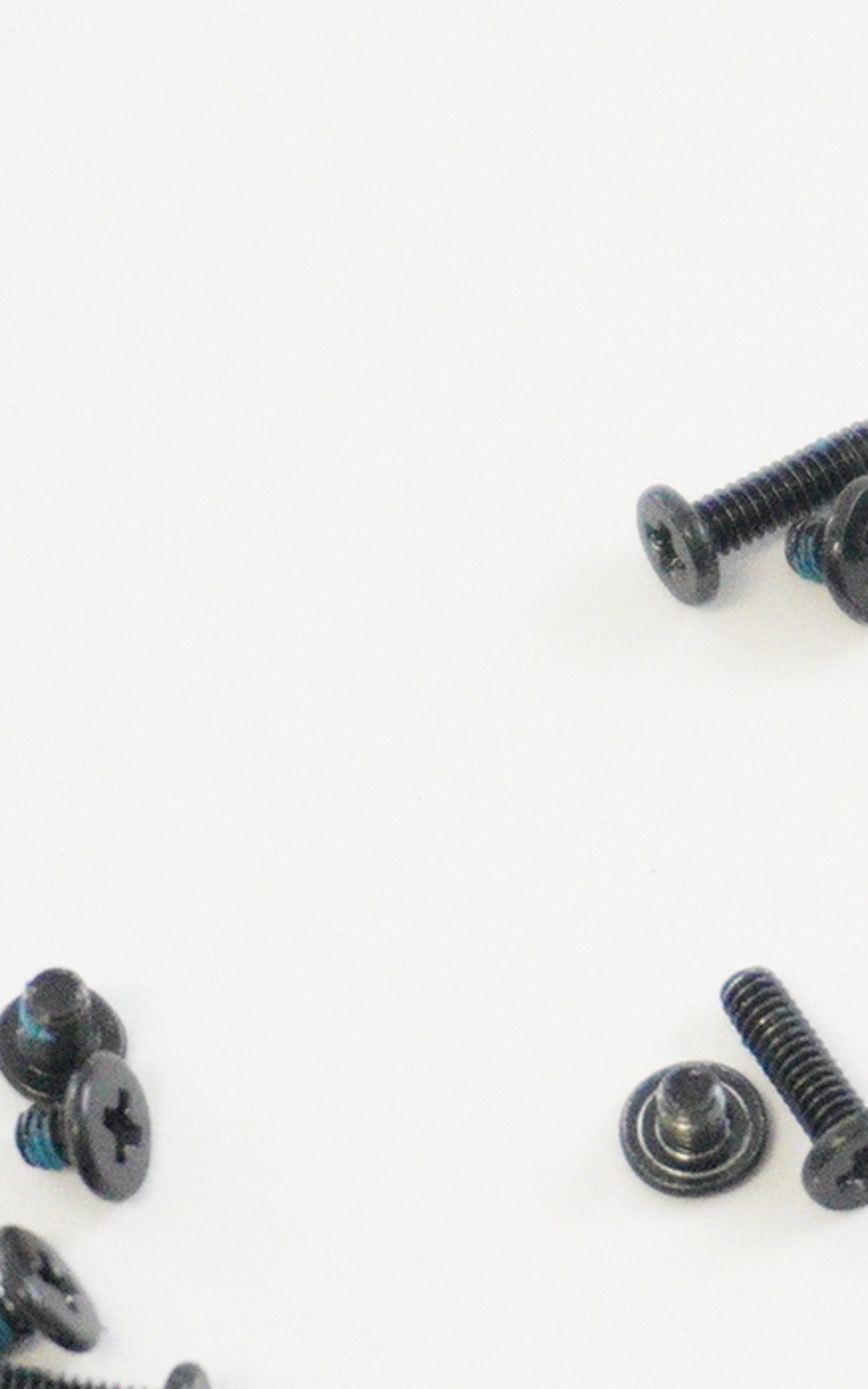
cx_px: 1343
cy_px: 1214
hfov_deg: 4.9
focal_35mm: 268
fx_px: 10135
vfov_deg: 7.8
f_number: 5.6
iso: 6400
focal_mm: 49
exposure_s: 1/250
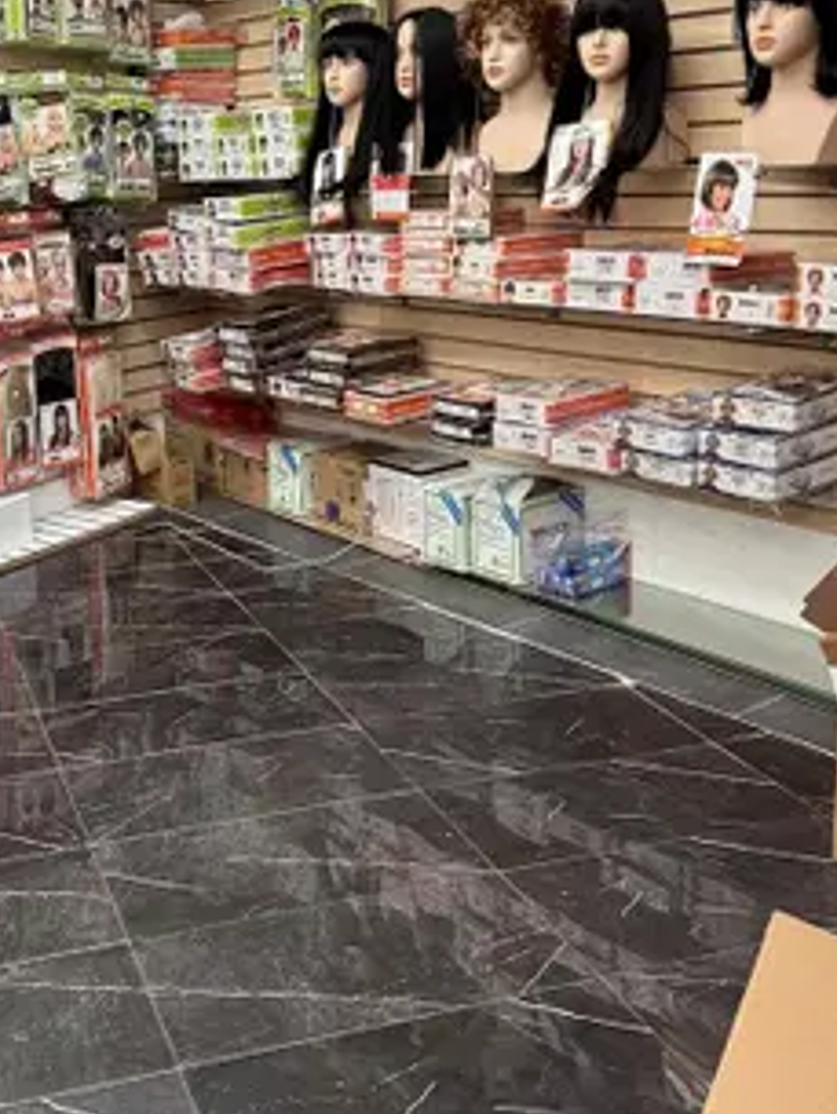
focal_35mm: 42
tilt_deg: -12.4
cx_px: 190
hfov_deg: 33.5
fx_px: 1353
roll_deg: +2.2
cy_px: 447
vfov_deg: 44.6
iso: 160
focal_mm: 6.76
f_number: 1.78
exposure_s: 1/120
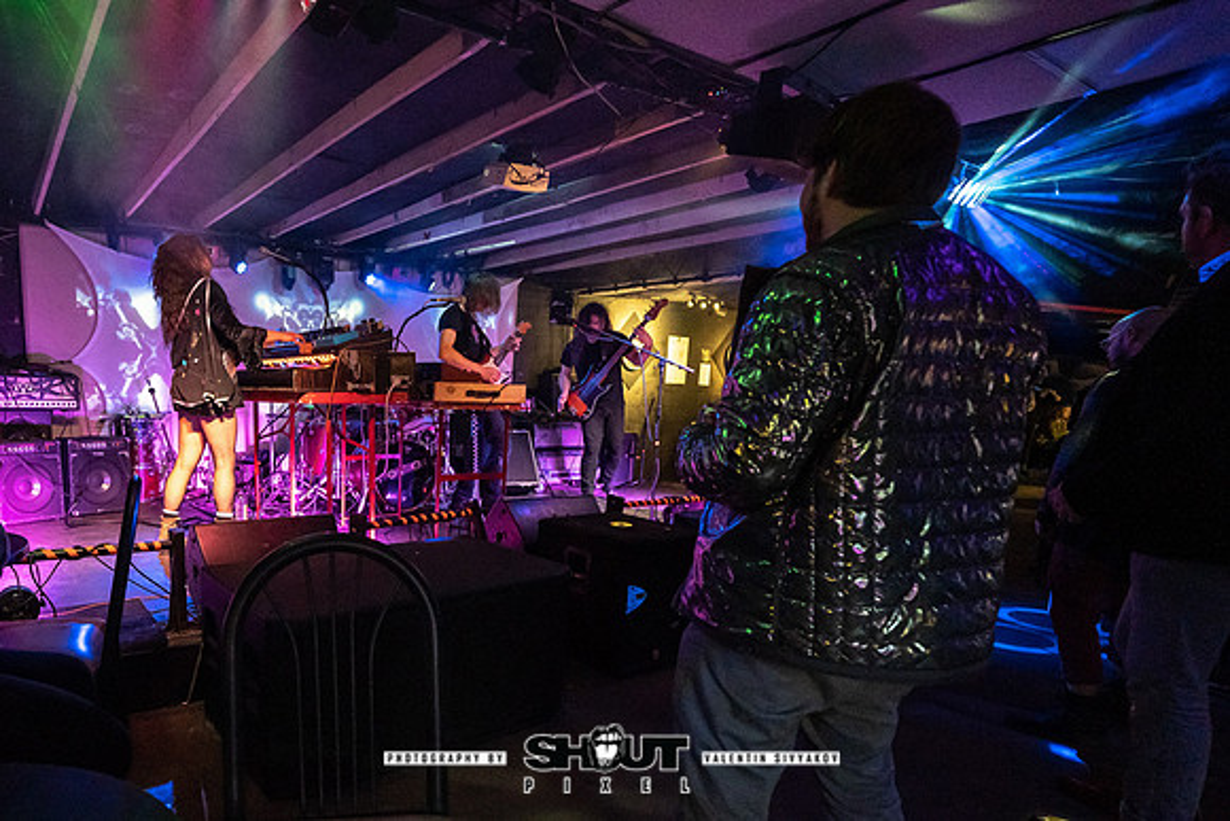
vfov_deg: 62.6
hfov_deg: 82.4
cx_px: 403
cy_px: 503
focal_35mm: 19
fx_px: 666
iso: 3200
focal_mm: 14
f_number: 2.8
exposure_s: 1/200
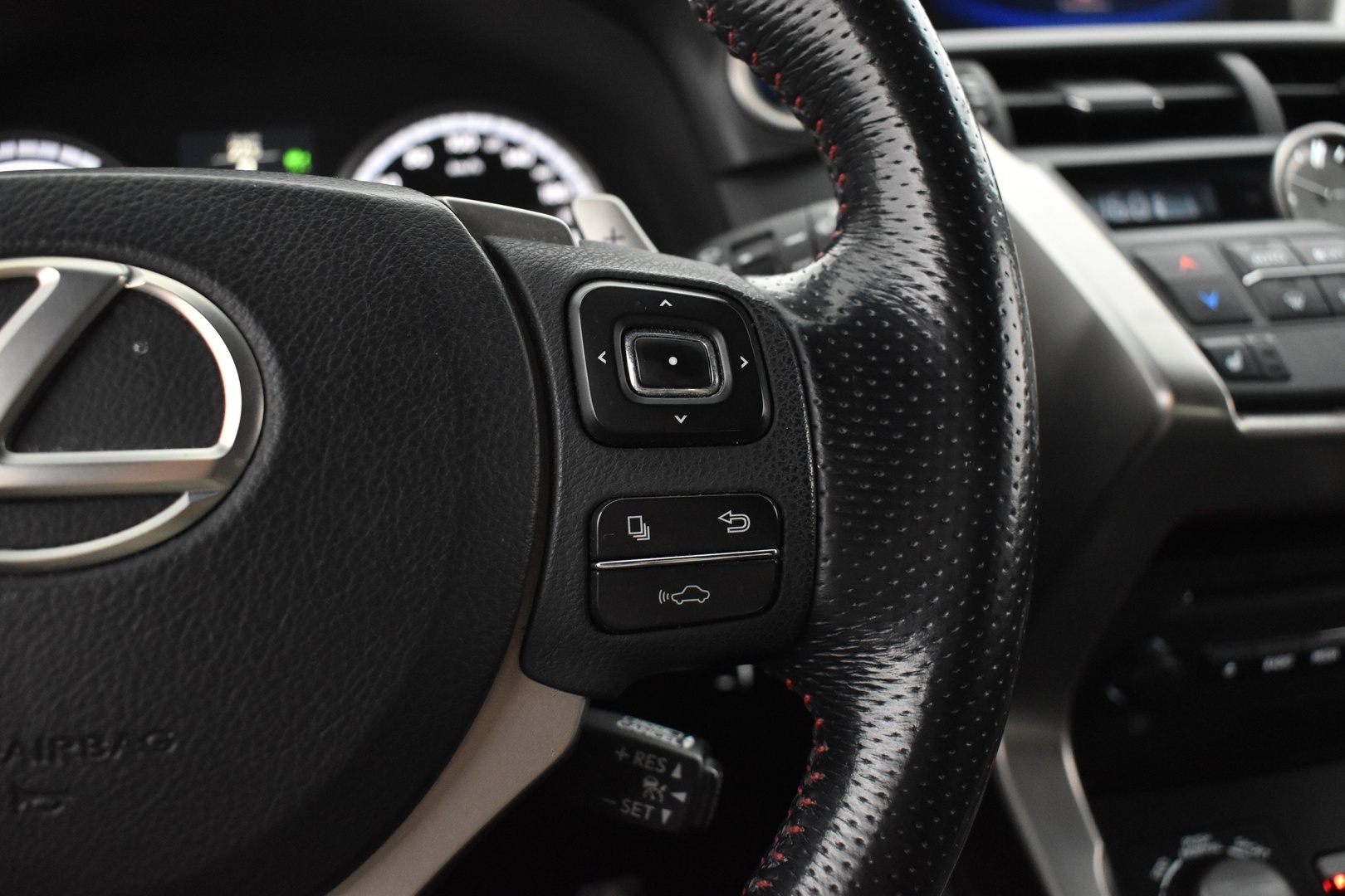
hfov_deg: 55.1
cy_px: 448
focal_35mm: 34
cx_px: 672
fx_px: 1289
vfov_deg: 38.4
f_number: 3.8
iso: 3200
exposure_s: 1/25
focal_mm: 23
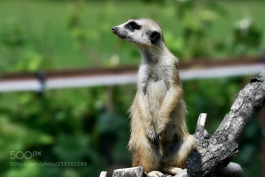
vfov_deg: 3.0
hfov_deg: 4.4
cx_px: 132
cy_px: 88
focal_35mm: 465
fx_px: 3422
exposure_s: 1/500
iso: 125
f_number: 7.1
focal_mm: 310
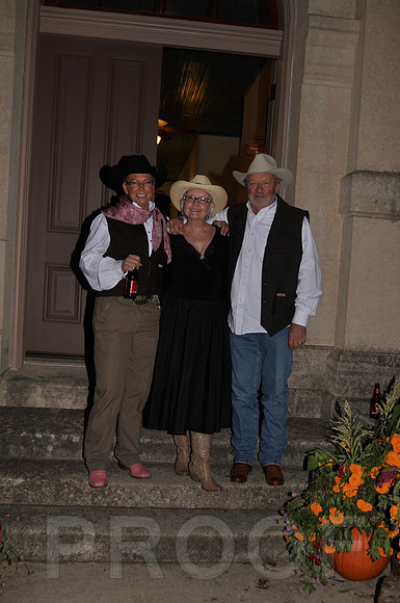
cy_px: 302
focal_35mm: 39
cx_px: 200
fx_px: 652
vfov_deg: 49.6
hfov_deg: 34.1
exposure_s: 1/125
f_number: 4
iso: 250
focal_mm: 26
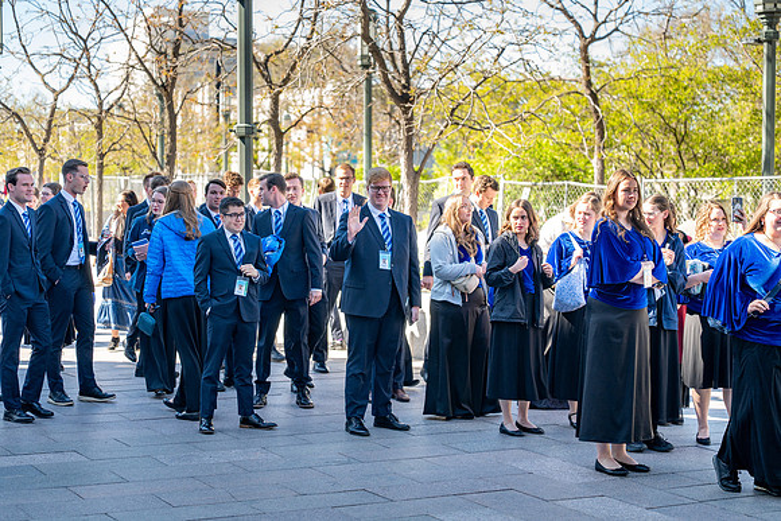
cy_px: 247
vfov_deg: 18.5
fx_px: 1599
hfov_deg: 27.5
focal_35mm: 74
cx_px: 395
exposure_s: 1/500
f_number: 2.8
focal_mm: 70
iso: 250
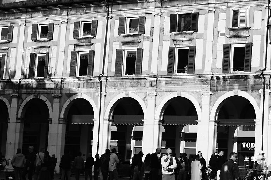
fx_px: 813
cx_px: 304
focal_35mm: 108
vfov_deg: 12.6
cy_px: 52
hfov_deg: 18.2
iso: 100
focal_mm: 35
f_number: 9
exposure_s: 1/320
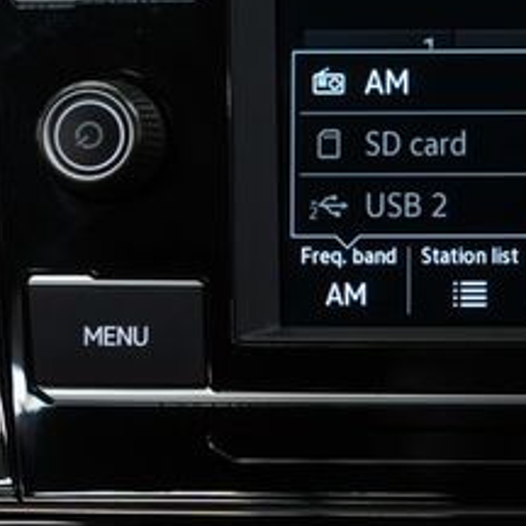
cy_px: 177
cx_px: 660
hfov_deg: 15.7
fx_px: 1822
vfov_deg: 16.4
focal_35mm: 106
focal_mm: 28
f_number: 3.2
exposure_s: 1/50
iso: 640
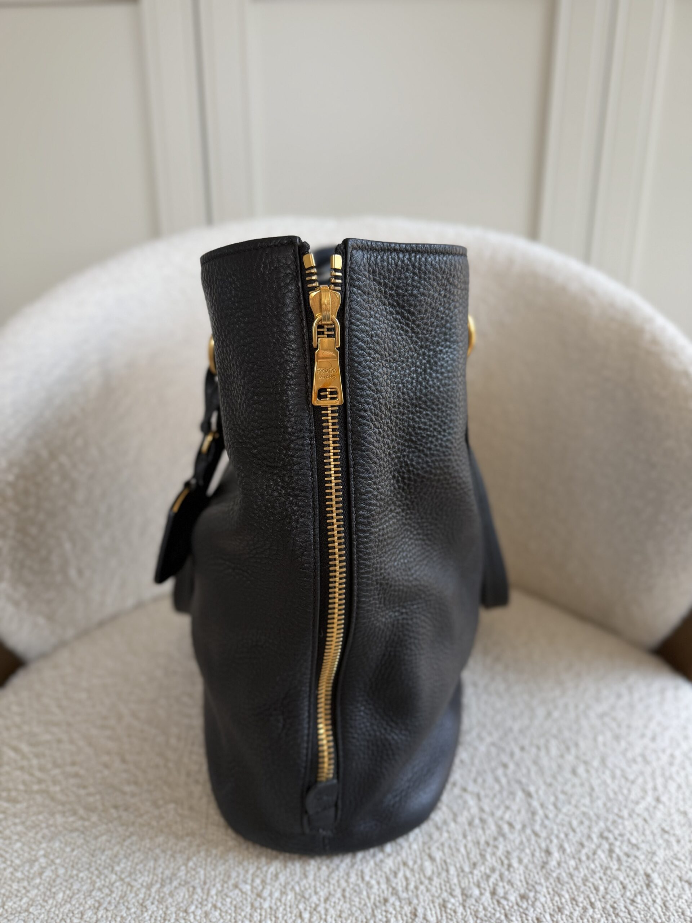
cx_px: 346
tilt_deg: -20.3
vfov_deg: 71.6
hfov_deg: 56.8
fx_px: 640
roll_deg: -0.3
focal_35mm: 24
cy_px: 462
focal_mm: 6.76
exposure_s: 1/121
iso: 64
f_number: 1.78
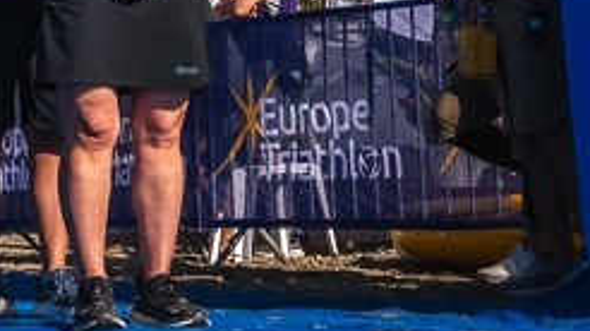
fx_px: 2048
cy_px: -299
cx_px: 17
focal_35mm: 131
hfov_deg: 16.1
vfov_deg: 8.8
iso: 200
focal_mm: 24
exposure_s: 1/1600
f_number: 8
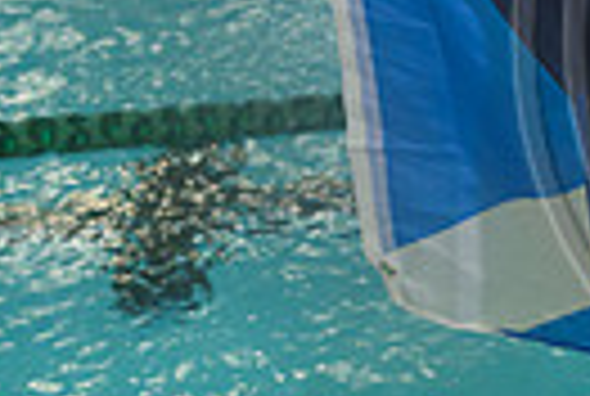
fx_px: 1741
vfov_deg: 12.9
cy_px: 29
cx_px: 977
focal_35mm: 106
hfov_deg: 16.8
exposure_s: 1/125
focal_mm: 24
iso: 500
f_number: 5
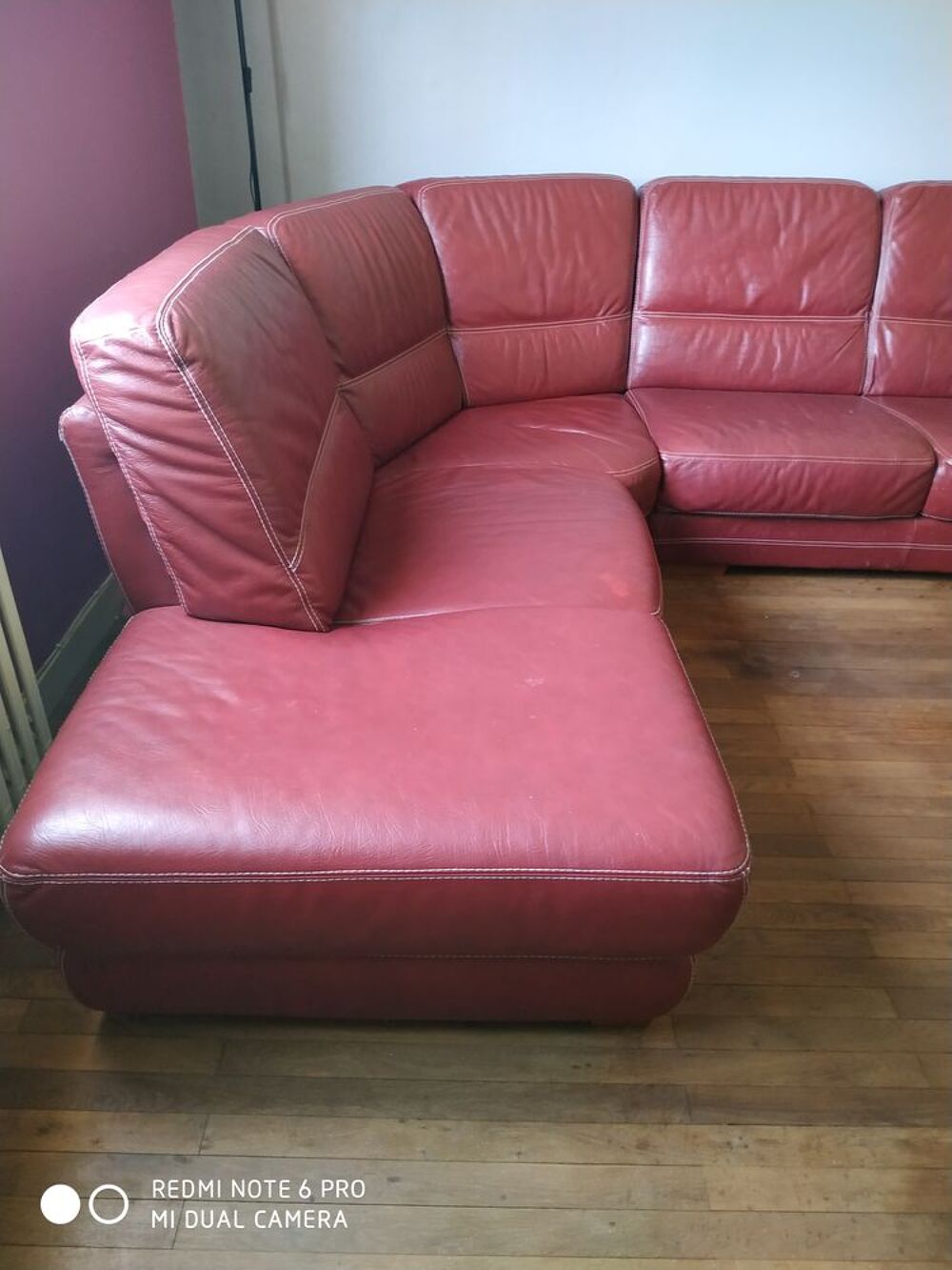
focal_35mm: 24
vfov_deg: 71.6
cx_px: 476
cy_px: 635
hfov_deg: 56.8
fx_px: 880
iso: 500
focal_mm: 3.94
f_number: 1.9
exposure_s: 1/20
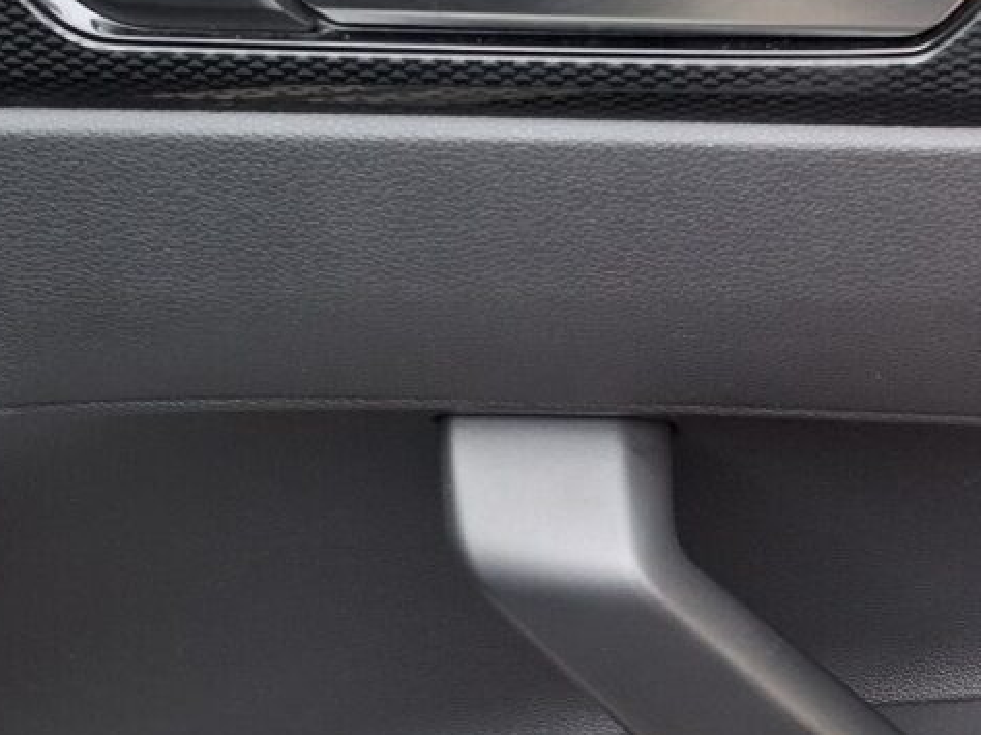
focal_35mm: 68
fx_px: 1926
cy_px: 625
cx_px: 1089
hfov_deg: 26.3
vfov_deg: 21.2
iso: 160
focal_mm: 5.54
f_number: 1.8
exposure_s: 1/50
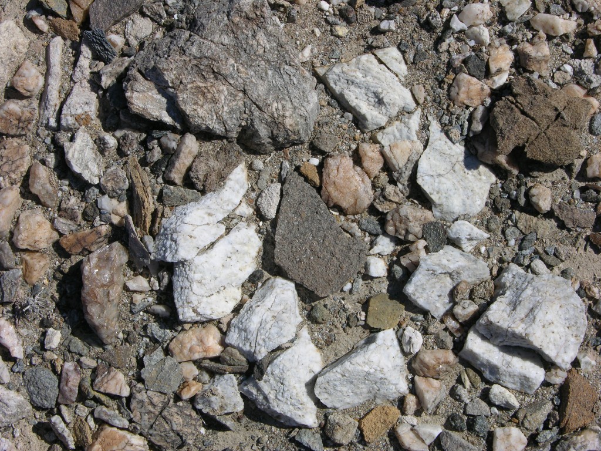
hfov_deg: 25.0
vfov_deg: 18.9
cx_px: 300
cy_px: 226
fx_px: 1354
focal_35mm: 78
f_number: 6.8
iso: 50
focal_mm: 19.9
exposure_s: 1/405
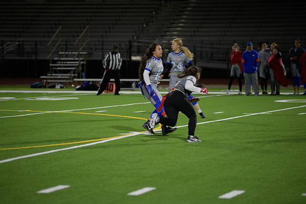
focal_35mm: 165
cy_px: 102
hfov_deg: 12.4
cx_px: 153
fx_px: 1403
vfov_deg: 8.3
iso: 640
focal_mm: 165
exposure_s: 1/200
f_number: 2.8
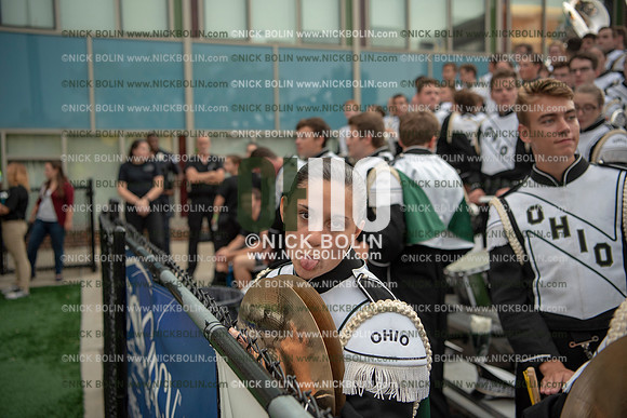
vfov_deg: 33.4
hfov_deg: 48.4
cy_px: 209
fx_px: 697
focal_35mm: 40
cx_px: 314
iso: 800
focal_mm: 40
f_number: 3.2
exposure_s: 1/1000
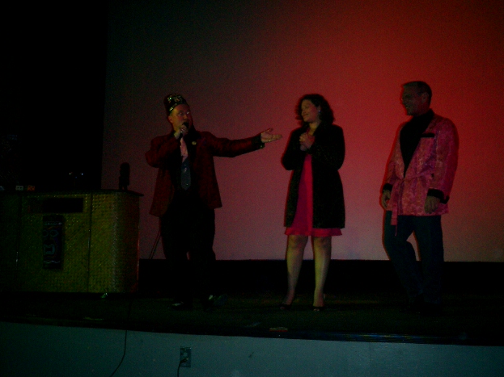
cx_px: 255
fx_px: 539
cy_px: 185
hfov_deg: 50.1
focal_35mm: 37
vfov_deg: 38.7
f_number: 3.2
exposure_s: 1/30
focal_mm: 7.5
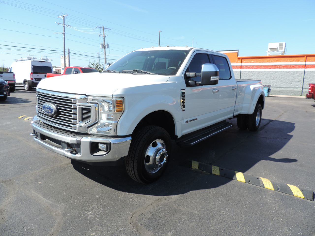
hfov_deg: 71.6
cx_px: 158
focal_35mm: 24
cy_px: 118
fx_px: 218
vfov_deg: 56.8
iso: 80
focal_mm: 4.3
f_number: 3
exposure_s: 1/640
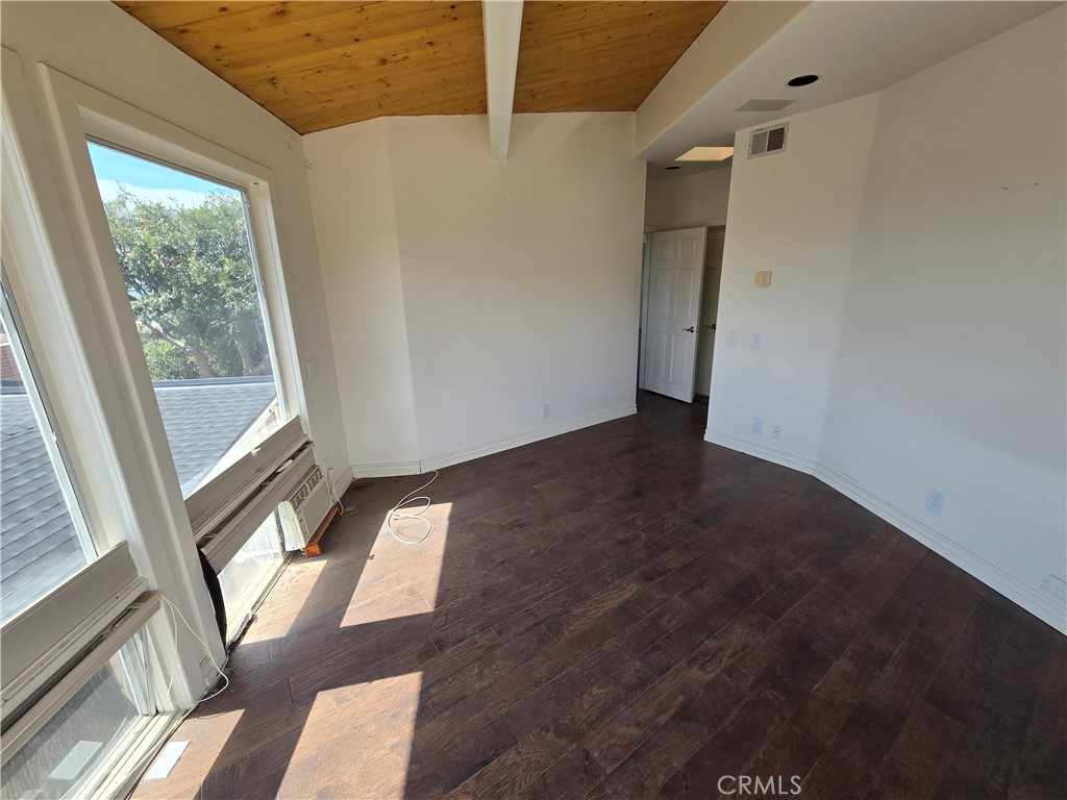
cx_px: 534
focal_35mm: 13
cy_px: 400
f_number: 2.2
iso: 125
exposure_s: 1/719
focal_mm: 2.2
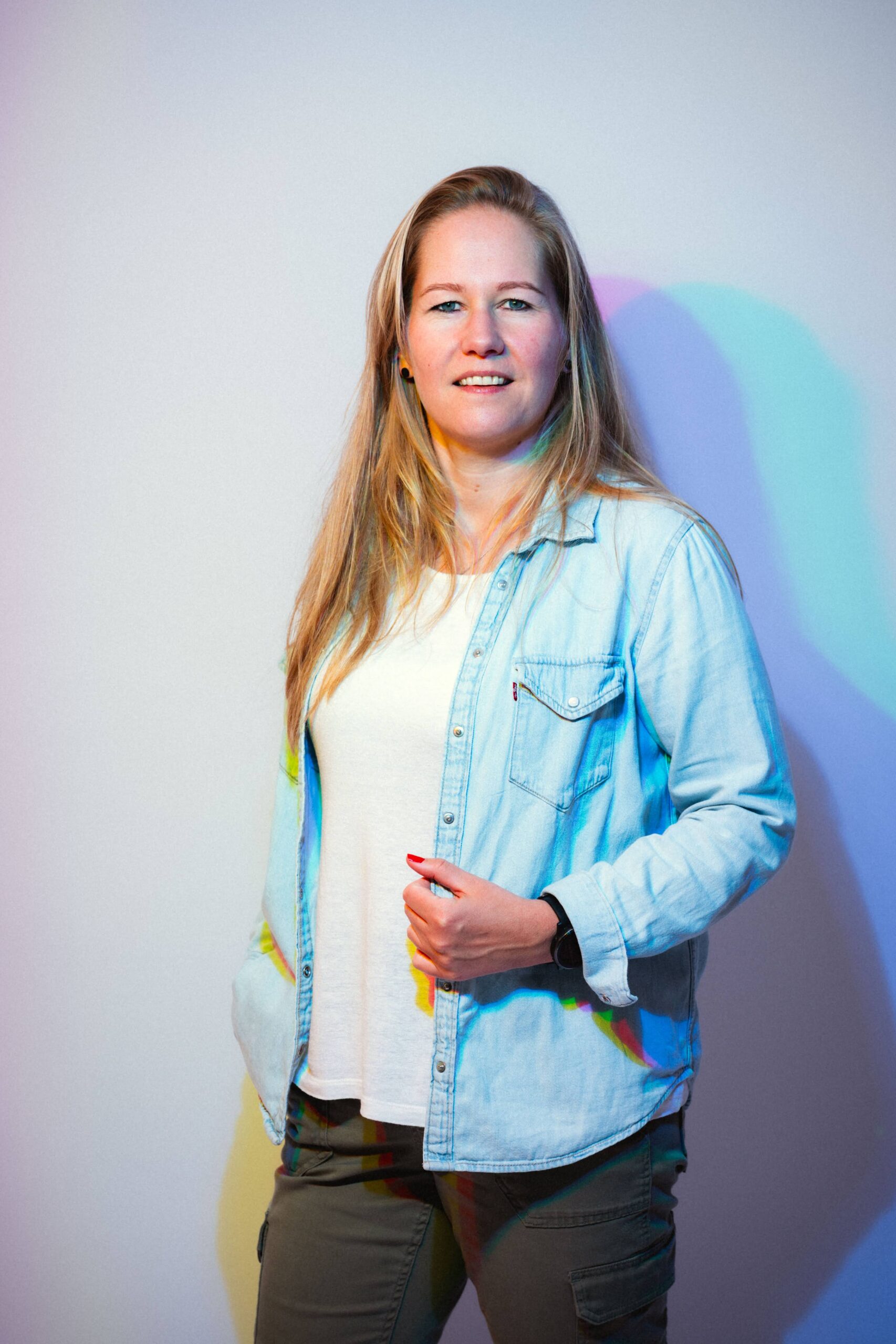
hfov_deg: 15.5
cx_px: 448
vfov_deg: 23.1
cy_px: 672
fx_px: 3286
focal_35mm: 88
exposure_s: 1/200
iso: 64
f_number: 4.5
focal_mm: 88
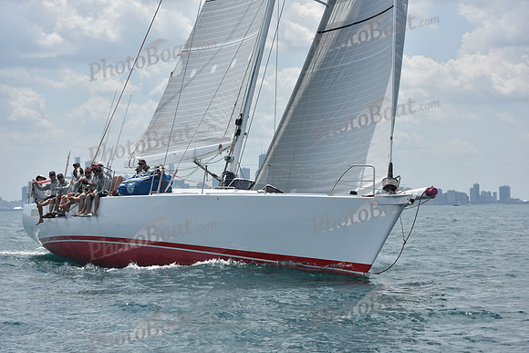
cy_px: 176
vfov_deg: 15.2
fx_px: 1323
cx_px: 264
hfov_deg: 22.6
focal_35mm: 90
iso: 250
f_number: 9
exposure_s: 1/1250
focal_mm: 90
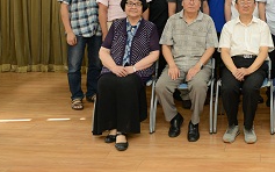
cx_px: 273
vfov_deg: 22.4
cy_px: 5
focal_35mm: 56
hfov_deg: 33.3
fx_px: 420
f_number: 4
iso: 1000
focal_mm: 26
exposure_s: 1/60
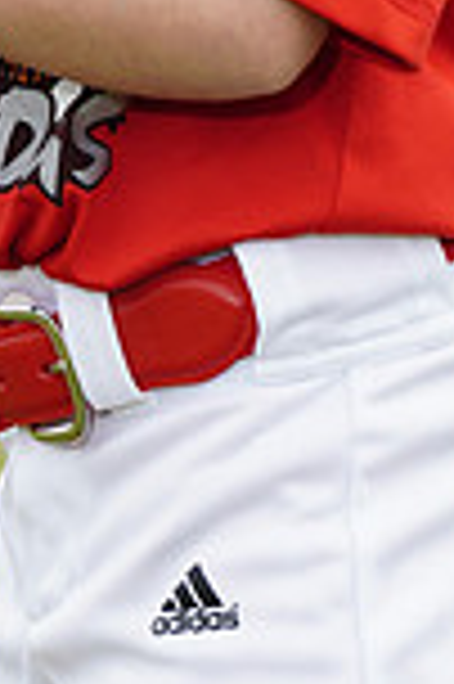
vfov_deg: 3.3
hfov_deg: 2.2
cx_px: 61
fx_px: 11811
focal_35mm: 623
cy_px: -576
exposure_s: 1/250
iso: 100
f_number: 5.6
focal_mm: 163
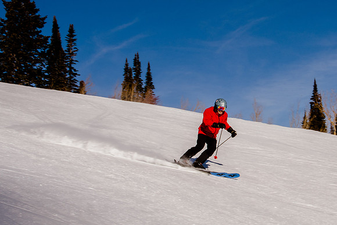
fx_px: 764
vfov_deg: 16.7
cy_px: 114
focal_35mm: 82
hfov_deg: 24.6
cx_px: 260
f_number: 18
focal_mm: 34
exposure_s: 1/200
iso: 160
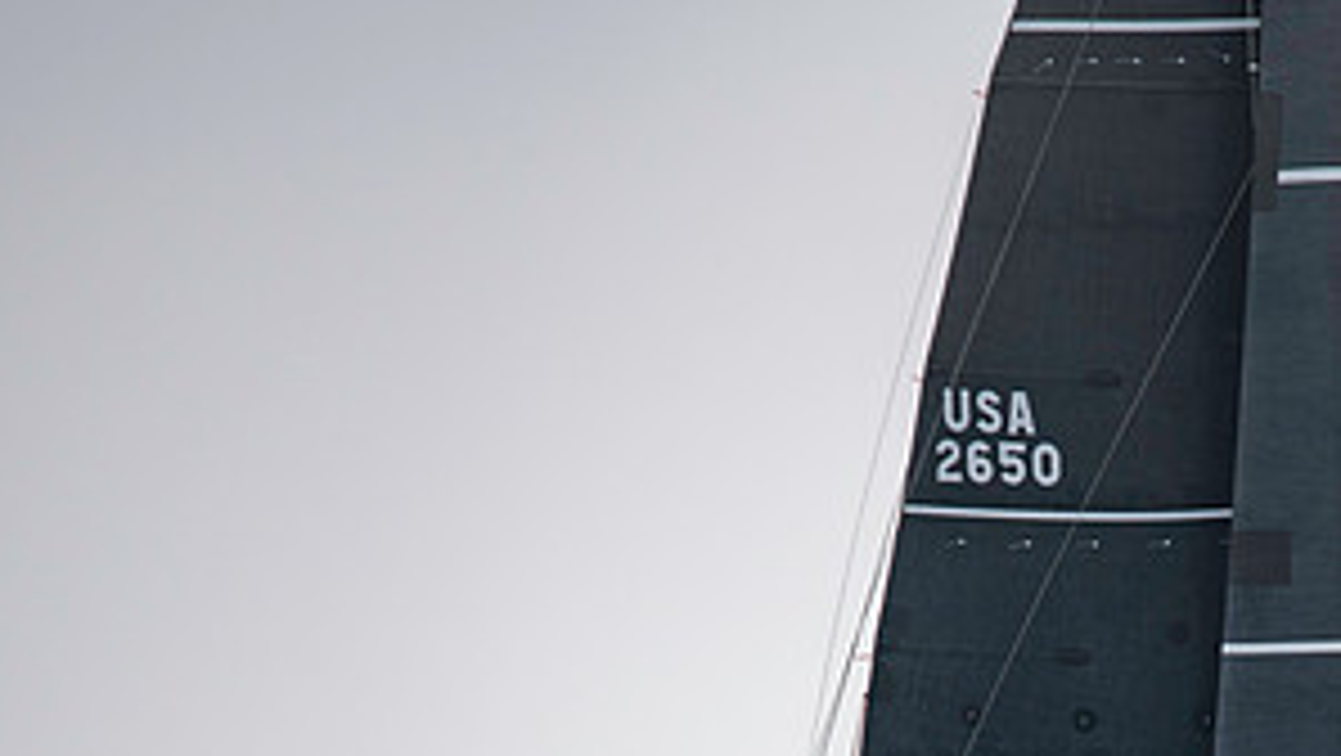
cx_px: 1216
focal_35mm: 722
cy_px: 1015
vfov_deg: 1.7
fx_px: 25687
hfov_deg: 3.0
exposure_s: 1/2500
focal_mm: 300
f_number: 4
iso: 250
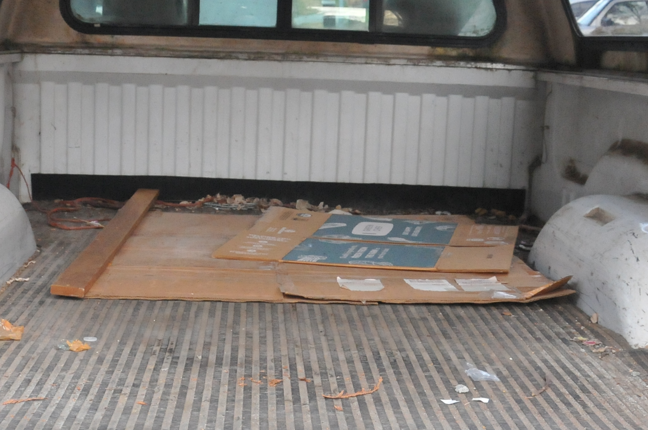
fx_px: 1187
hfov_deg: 30.5
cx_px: 284
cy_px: 294
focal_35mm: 66
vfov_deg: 20.5
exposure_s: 1/100
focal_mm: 18
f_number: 5
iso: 1600
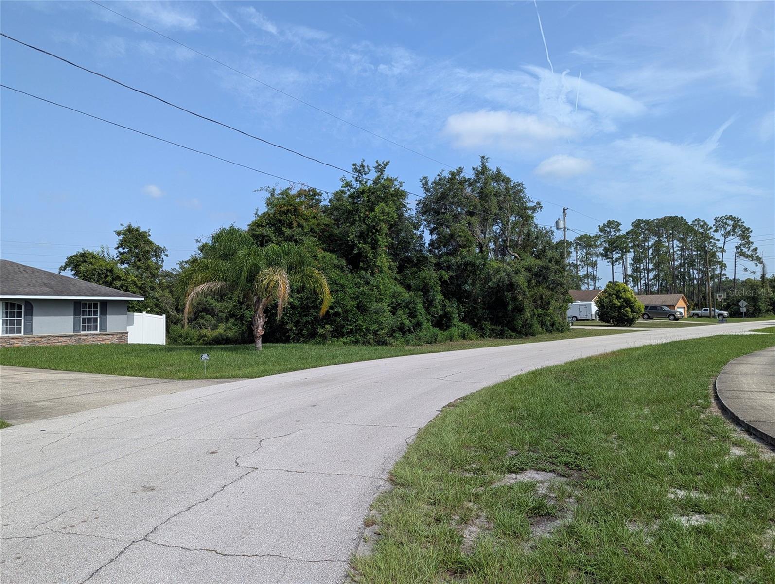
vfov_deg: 56.9
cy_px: 292
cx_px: 388
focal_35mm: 24
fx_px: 538
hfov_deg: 71.5
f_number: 1.85
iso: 47
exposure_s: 1/1618
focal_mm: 6.81
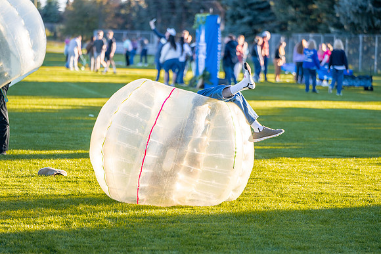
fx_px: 1270
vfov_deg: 11.4
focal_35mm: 120
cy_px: 127
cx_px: 190
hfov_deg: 17.1
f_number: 2.8
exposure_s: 1/1000
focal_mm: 120
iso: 125
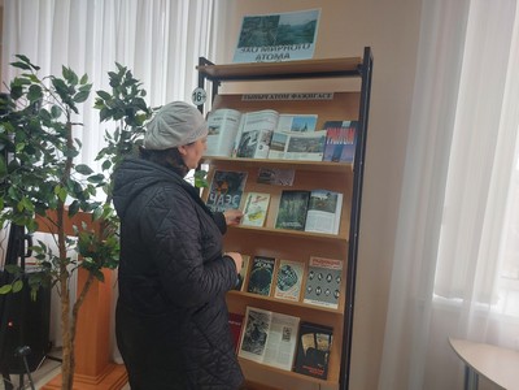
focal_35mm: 24
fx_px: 360
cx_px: 260
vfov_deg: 56.8
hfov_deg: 71.6
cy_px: 195
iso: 100
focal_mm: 5.23
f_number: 1.8
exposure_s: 1/50
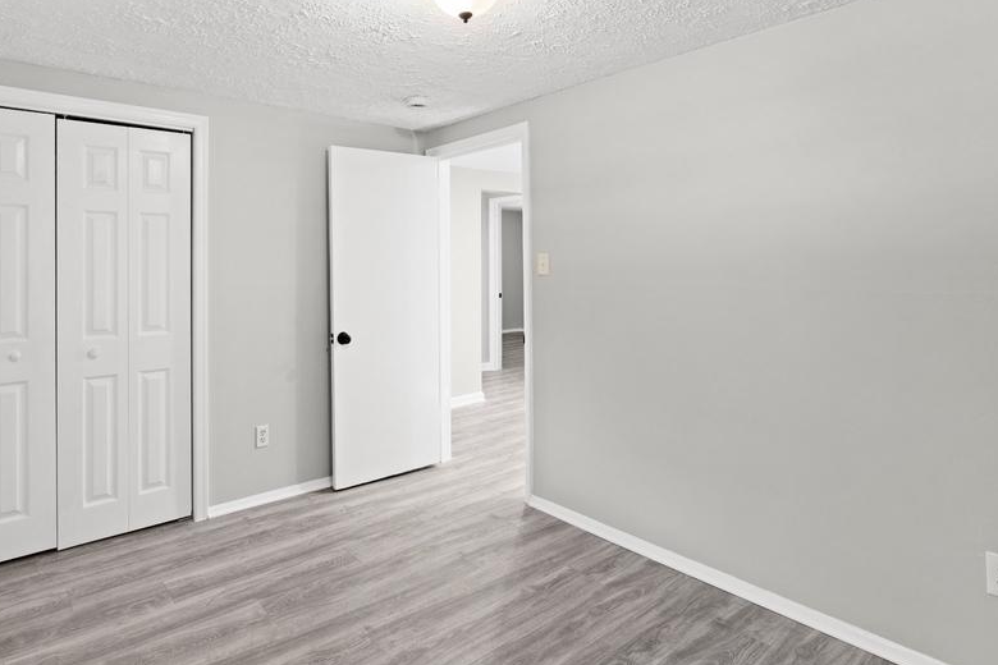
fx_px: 582
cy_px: 256
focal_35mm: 21
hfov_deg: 80.5
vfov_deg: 58.9
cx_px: 411
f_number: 9
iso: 1000
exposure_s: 1/3
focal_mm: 16
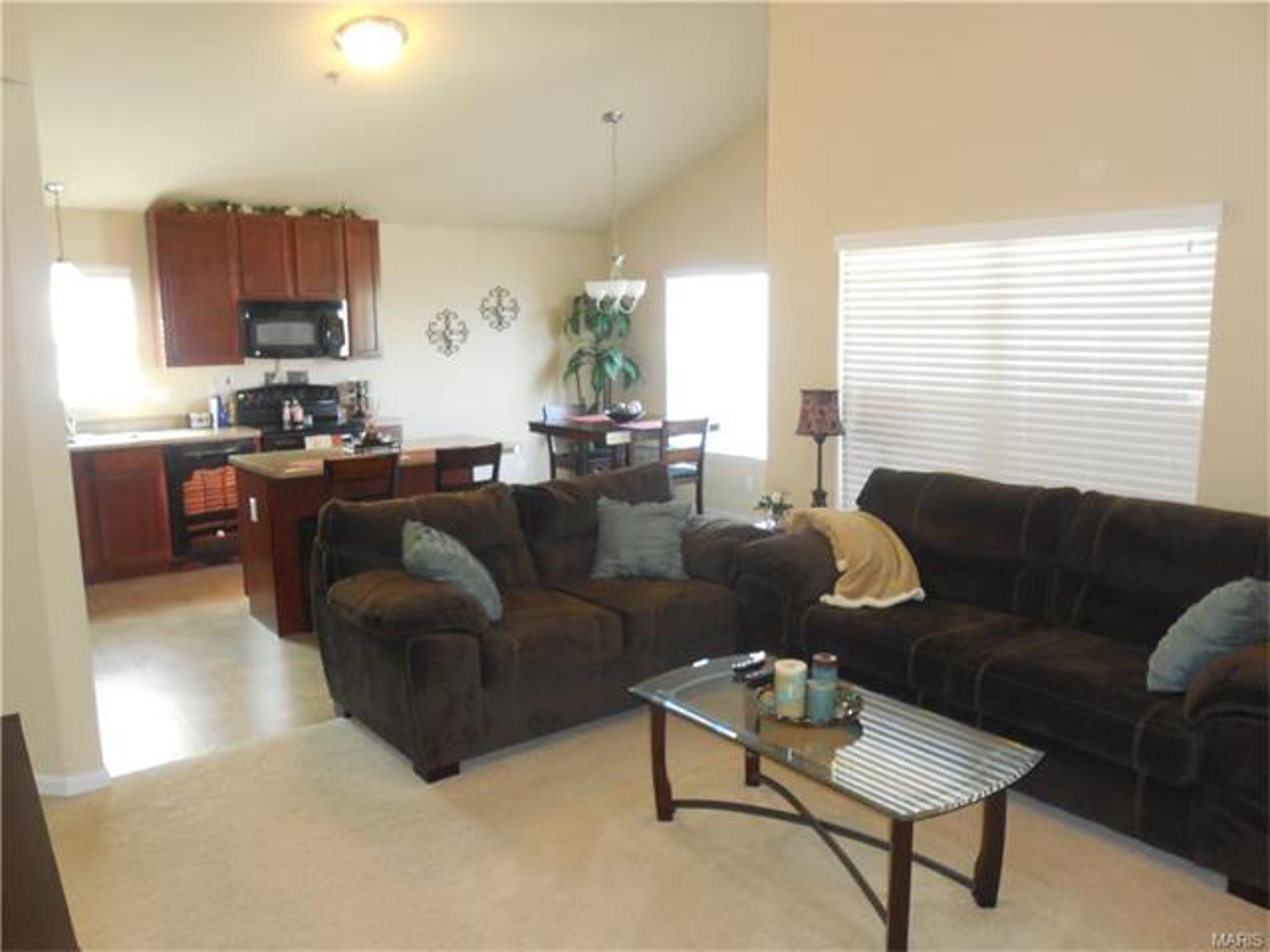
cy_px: 476
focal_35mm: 26
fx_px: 954
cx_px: 635
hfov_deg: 67.3
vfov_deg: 53.1
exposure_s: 1/25
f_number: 3.5
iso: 500
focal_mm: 4.6
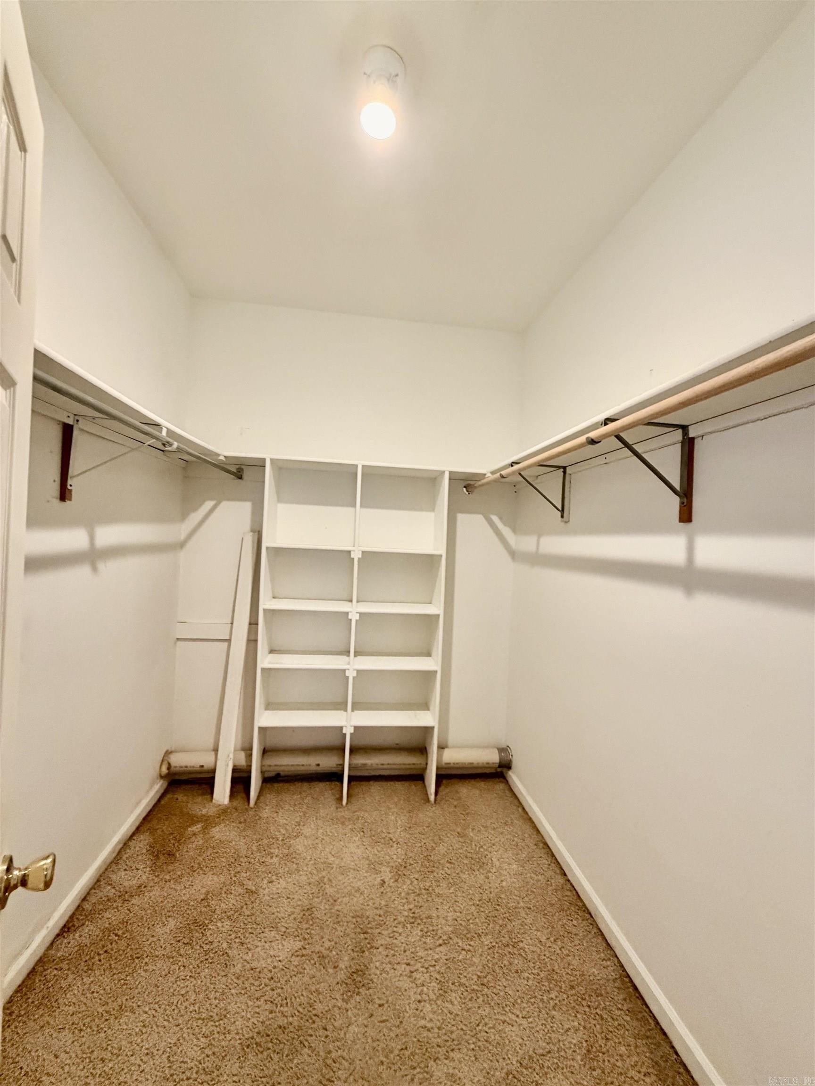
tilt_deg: +0.4
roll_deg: -2.4
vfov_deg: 102.1
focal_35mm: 14
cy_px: 543
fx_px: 439
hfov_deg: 85.7
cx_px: 408
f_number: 2.2
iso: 500
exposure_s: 1/60
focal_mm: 2.22
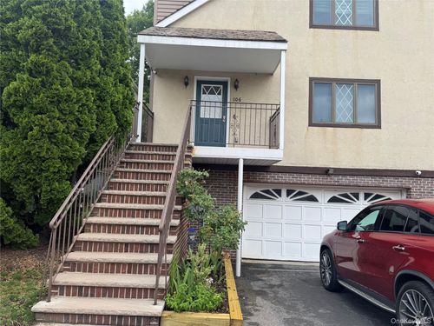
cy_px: 163
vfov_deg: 56.8
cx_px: 217
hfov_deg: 71.6
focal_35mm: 24
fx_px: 301
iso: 80
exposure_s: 1/658
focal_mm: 6.76
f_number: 1.78
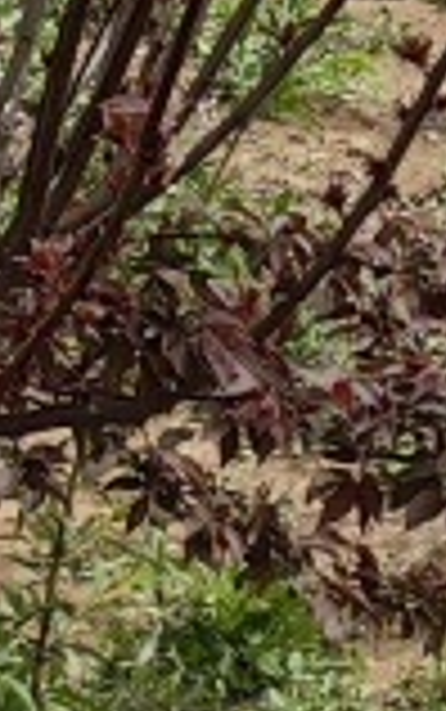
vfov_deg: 10.4
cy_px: -403
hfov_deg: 6.8
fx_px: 3747
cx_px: -122
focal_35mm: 193
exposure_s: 1/3774
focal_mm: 5.75
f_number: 2
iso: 50
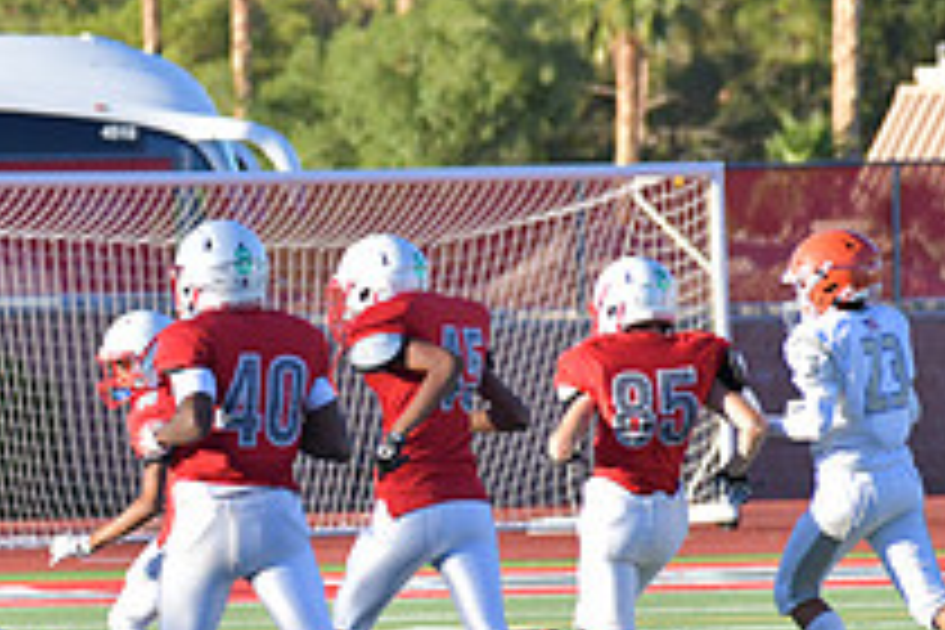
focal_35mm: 553
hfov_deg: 3.7
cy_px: 556
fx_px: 14515
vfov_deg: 2.5
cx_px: -189
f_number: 5.6
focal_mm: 200
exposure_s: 1/3200
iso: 1000
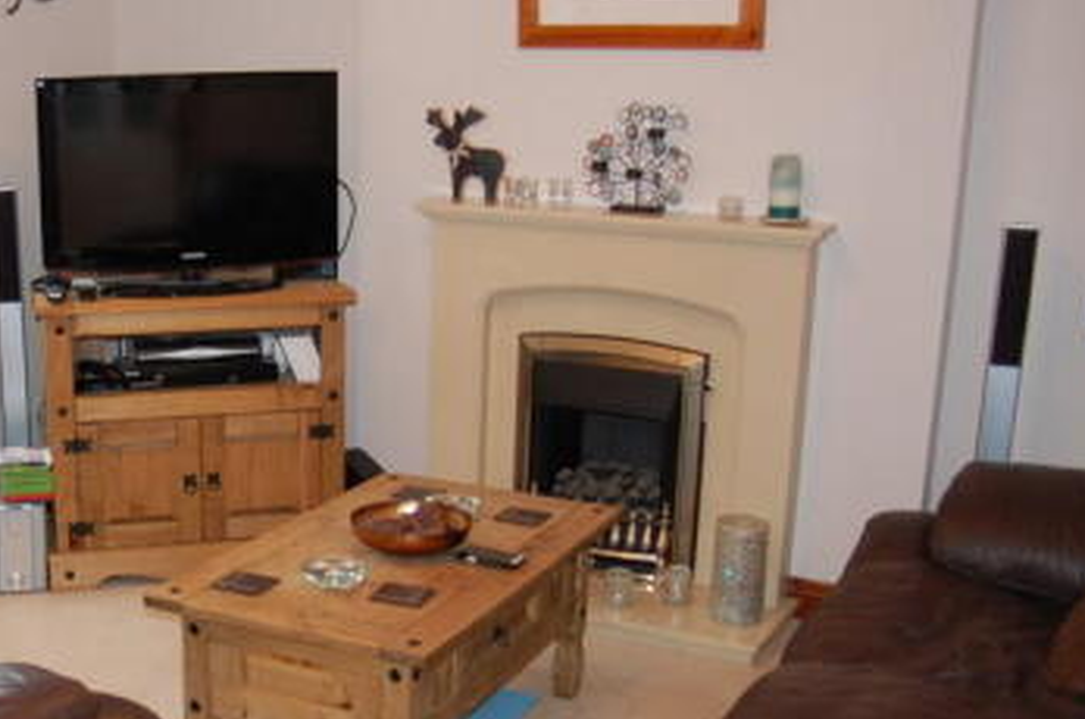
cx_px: 197
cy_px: 502
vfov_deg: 26.2
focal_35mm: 51
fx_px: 1534
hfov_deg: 37.4
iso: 400
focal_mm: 18
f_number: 3.5
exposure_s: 1/60
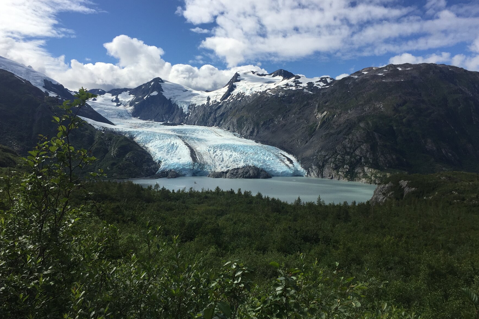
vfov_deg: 42.3
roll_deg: -1.6
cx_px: 235
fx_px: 413
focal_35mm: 31
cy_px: 158
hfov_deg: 60.3
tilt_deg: -1.3
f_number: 2.2
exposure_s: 1/3968
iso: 32
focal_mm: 4.15
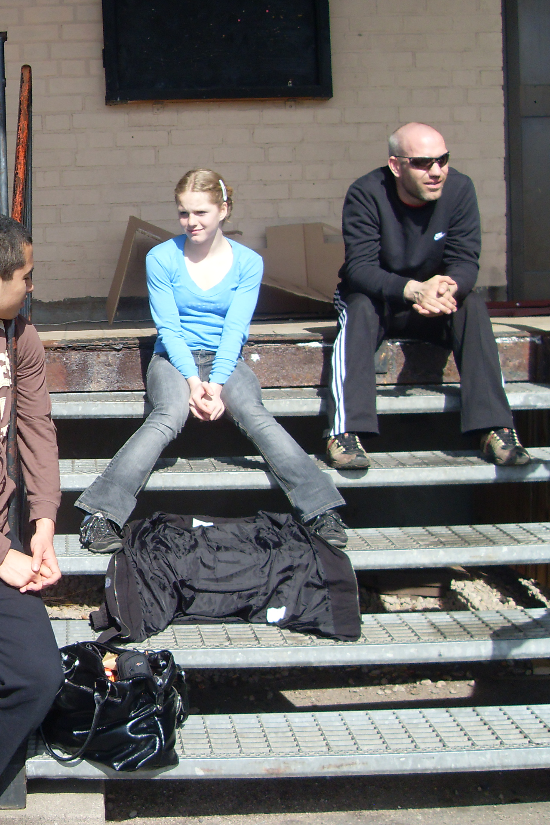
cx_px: 32
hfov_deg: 25.0
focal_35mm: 52
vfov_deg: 38.2
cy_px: 407
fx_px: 1191
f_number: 7
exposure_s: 1/125
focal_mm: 6.3
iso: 80
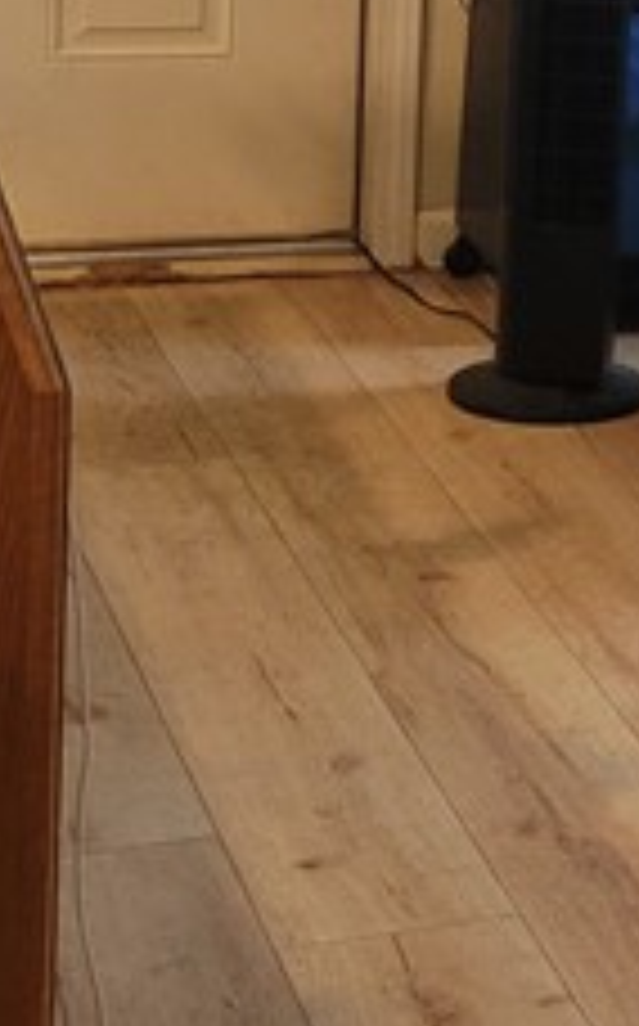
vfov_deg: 16.5
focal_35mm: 124
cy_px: 36
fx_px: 3464
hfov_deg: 9.5
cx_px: 1462
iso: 200
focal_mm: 5.4
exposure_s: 1/60
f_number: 1.8
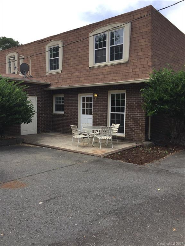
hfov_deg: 48.2
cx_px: 92
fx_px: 207
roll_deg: +0.2
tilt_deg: -4.3
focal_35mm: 29
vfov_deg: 61.7
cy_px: 123
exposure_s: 1/1014
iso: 32
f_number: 2.2
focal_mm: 4.15
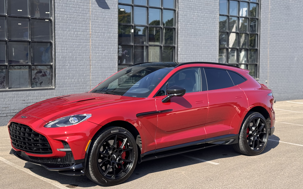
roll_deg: -0.2
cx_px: 152
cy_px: 76
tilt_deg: -2.3
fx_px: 421
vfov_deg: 25.3
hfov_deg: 39.6
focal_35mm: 51
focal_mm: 6.76
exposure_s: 1/995
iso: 64
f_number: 1.78
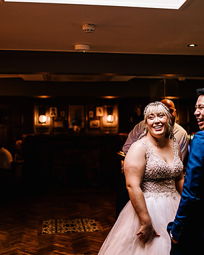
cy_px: 127
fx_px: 377
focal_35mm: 50
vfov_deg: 37.3
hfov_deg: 30.2
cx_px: 122
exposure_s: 1/500
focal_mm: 35
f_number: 1.4
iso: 500
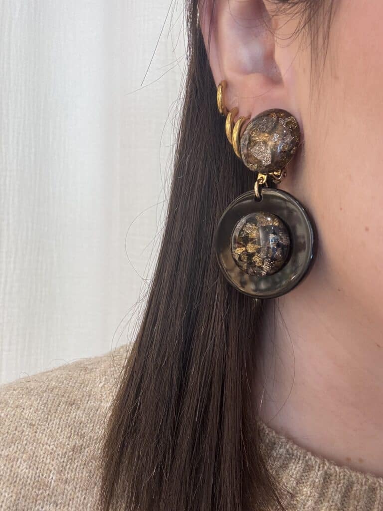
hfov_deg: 46.8
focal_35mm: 30
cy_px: 256
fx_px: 443
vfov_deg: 60.0
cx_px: 192
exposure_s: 1/50
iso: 80
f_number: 1.9
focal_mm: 2.69
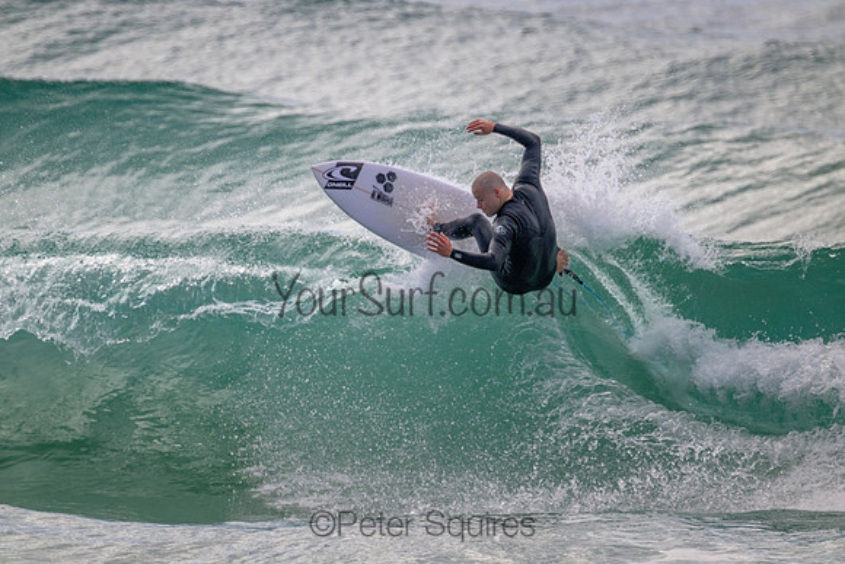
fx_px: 18781
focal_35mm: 800
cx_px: 422
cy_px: 282
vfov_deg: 1.7
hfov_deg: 2.6
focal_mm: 800
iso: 1100
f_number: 11
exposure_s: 1/2000
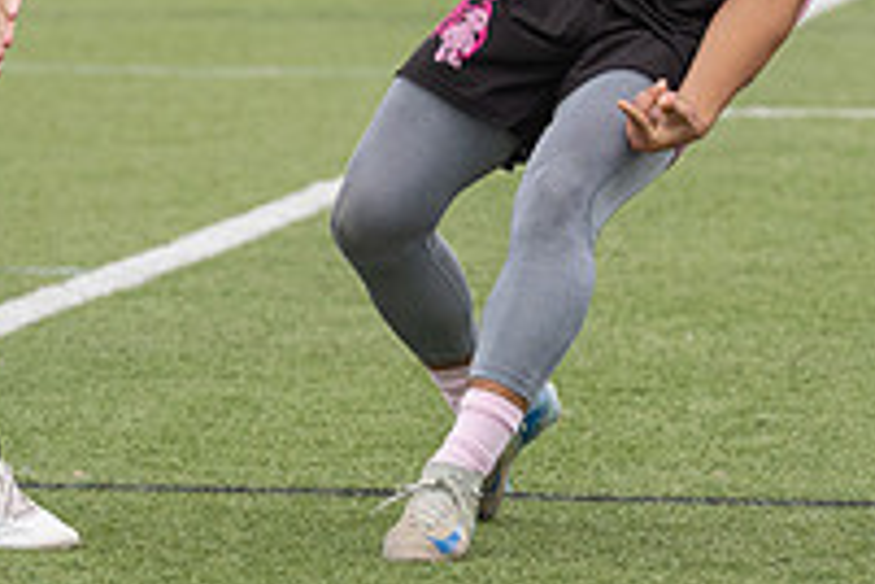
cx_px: 661
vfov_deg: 2.0
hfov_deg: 2.9
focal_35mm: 705
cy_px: 324
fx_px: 17134
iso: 500
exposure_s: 1/2000
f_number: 4
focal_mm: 165
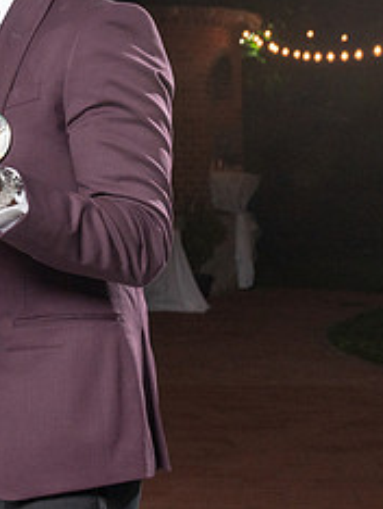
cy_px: 156
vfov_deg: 16.0
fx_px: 1811
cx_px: -96
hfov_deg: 11.8
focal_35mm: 123
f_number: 5.6
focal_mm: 44
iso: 1000
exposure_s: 1/200
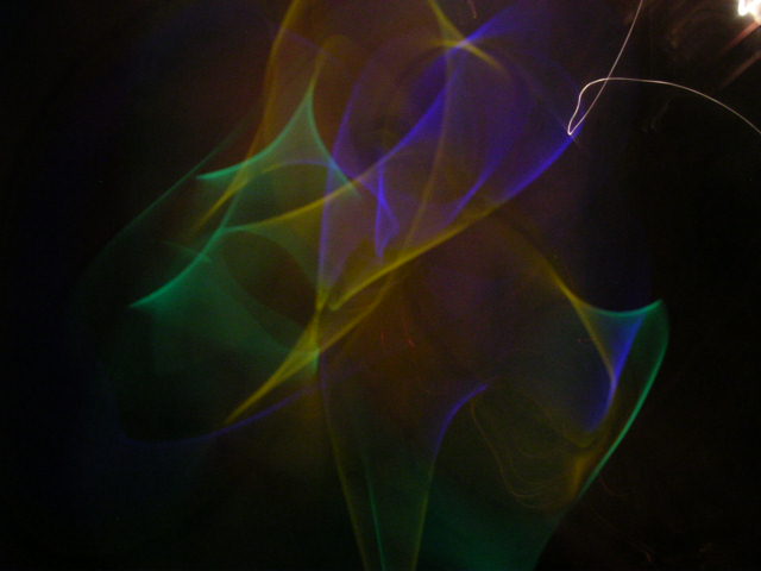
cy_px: 286
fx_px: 835
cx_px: 380
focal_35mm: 38
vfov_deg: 37.7
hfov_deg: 49.0
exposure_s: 2
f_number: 2.8
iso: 400
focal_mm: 5.8
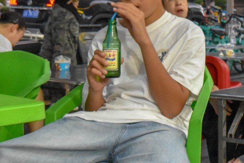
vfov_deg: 21.9
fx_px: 420
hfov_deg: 31.3
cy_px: 71
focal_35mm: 62
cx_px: 206
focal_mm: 20
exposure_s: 1/350
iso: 3200
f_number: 3.5
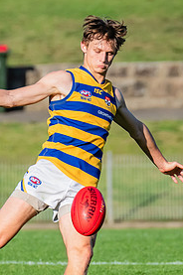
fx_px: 10999
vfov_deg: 1.4
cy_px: 202
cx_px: 77
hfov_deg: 1.0
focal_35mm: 1439
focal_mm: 420
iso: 800
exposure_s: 1/1600
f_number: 9
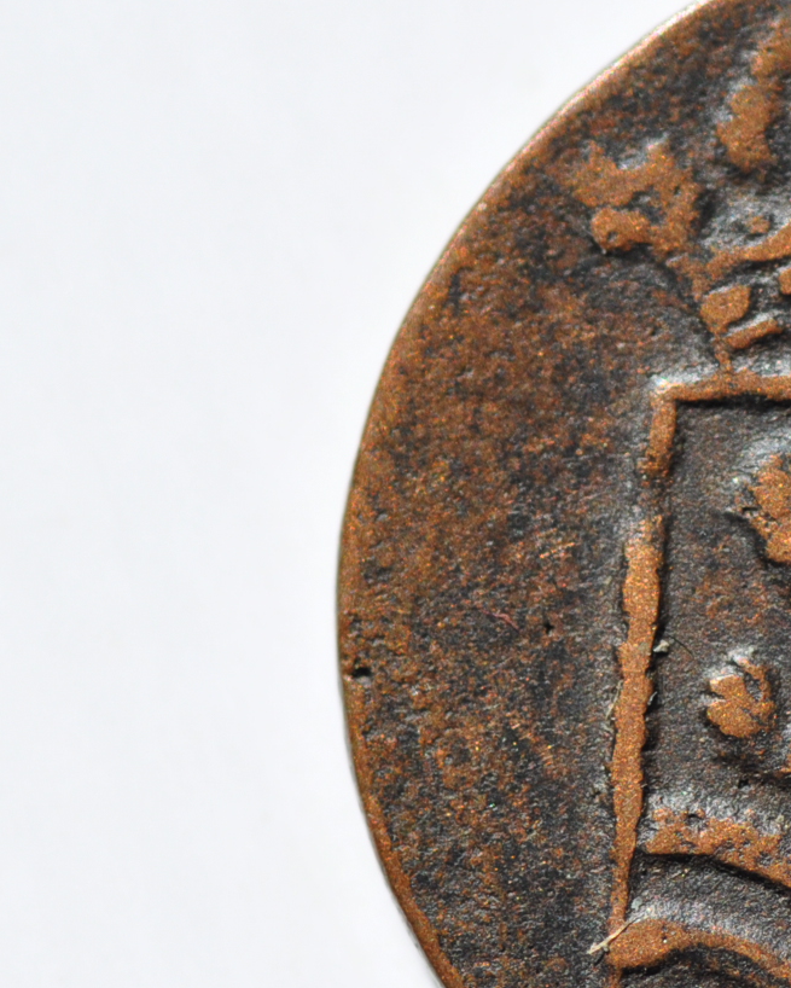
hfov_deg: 6.9
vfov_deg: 8.7
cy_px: 682
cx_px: 1058
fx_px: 6464
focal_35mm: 221
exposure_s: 1/500
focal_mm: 60
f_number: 5.6
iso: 200
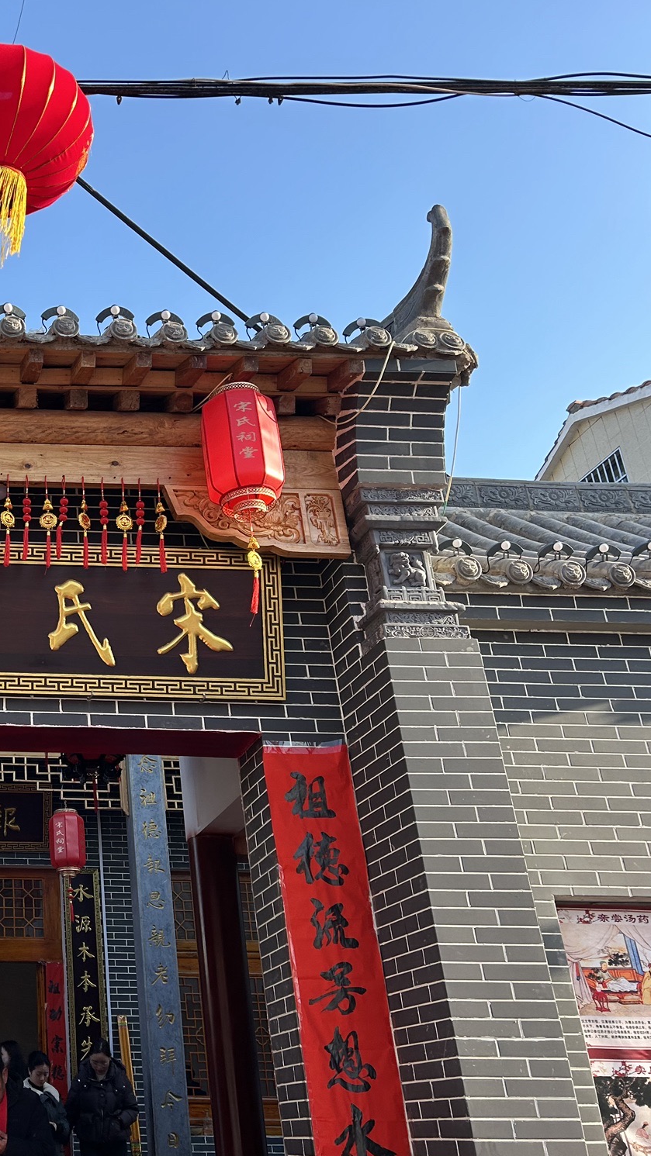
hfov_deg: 28.5
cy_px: 578
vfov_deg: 52.8
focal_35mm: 38
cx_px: -57
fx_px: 1166
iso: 50
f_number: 1.5
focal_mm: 5.7
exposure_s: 1/1079
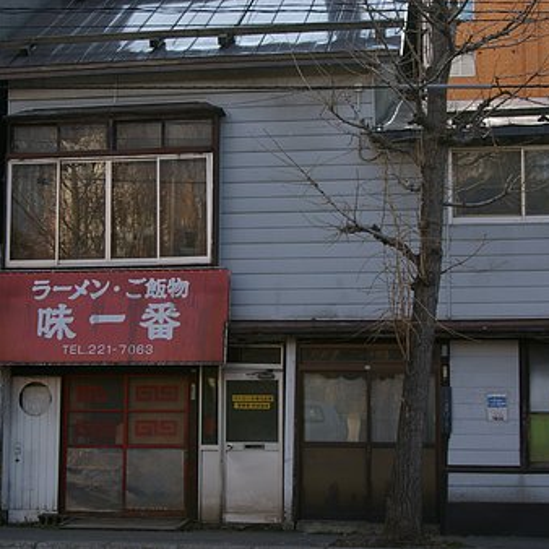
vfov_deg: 31.6
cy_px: 274
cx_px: 258
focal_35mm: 54
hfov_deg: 31.6
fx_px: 969
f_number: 8
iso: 200
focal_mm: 28
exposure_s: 1/80
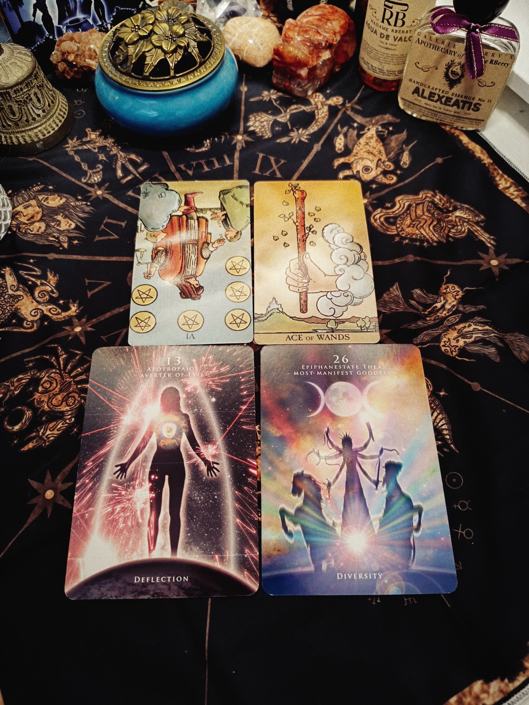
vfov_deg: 71.6
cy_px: 352
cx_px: 264
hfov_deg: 56.8
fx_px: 489
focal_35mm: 24
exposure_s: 1/24
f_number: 1.65
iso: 1141
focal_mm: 6.14
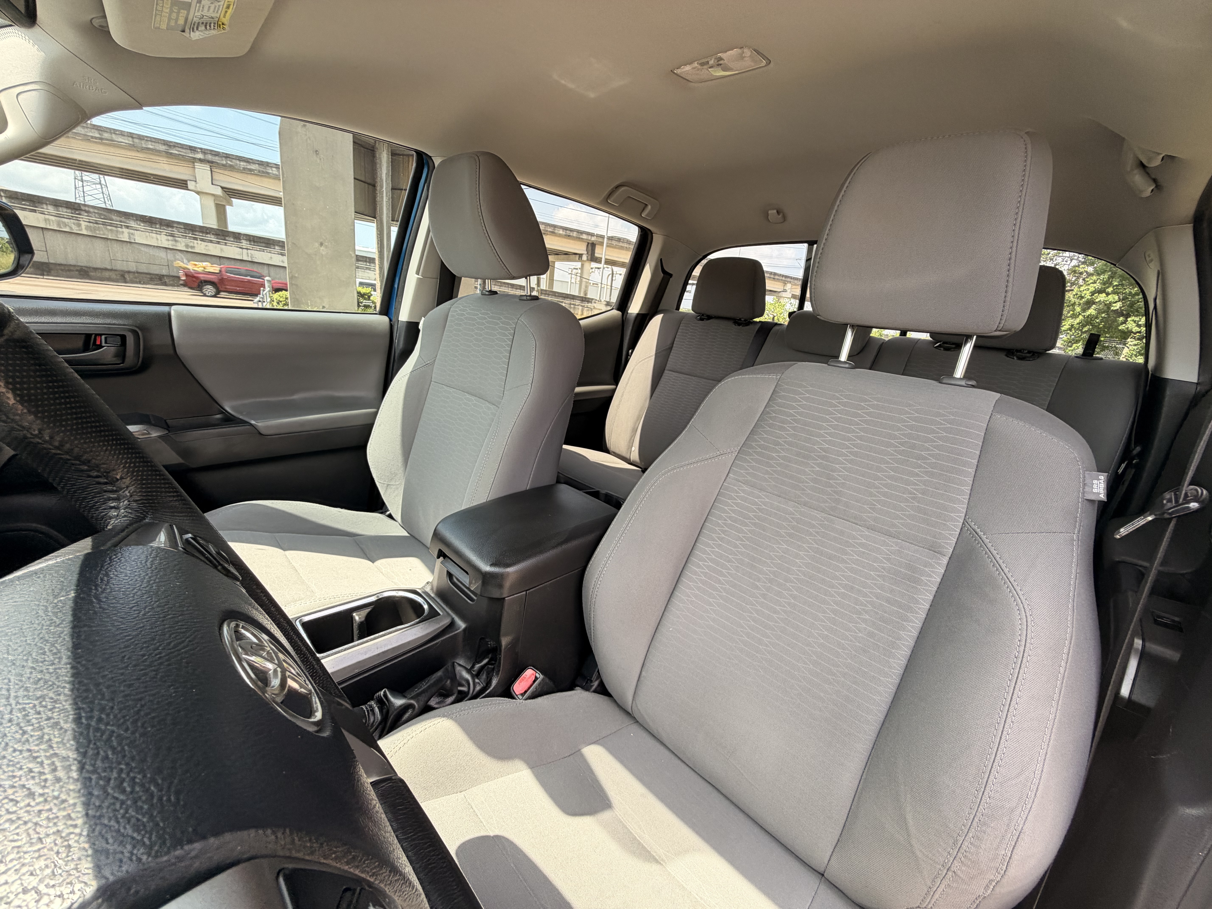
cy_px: 454
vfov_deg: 85.7
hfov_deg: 102.1
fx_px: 490
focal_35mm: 14
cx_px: 606
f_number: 2.2
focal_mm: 2.22
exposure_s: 1/129
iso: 40
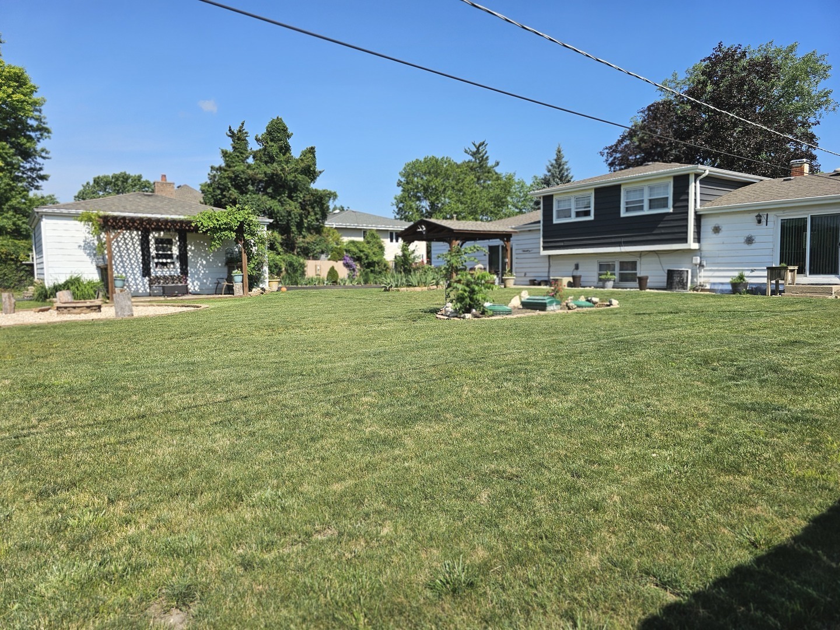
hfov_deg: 73.9
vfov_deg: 58.9
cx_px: 420
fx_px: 558
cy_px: 315
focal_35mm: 23
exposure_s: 1/934
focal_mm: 6.3
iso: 10
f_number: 1.7
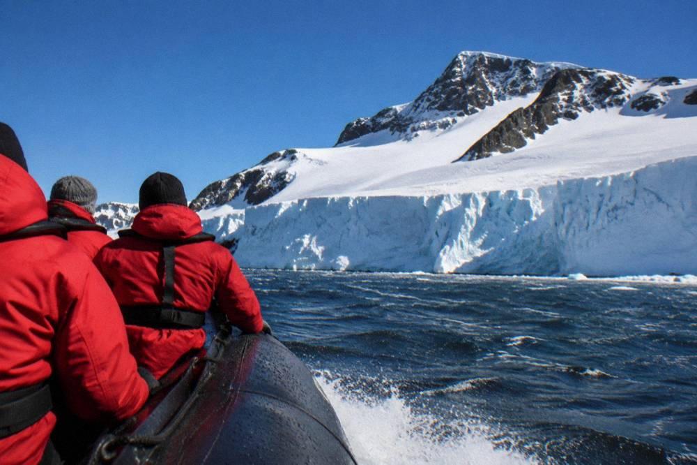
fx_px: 677
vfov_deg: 37.8
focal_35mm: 35
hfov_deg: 54.5
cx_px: 348
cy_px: 232
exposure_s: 1/1600
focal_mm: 35
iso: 500
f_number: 4.5
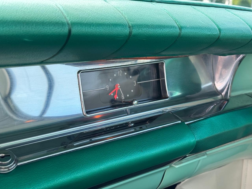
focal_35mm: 48
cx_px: 126
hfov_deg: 39.7
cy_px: 94
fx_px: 349
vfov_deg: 30.3
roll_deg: +0.6
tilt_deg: -11.8
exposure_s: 1/336
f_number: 1.78
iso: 64
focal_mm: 6.76
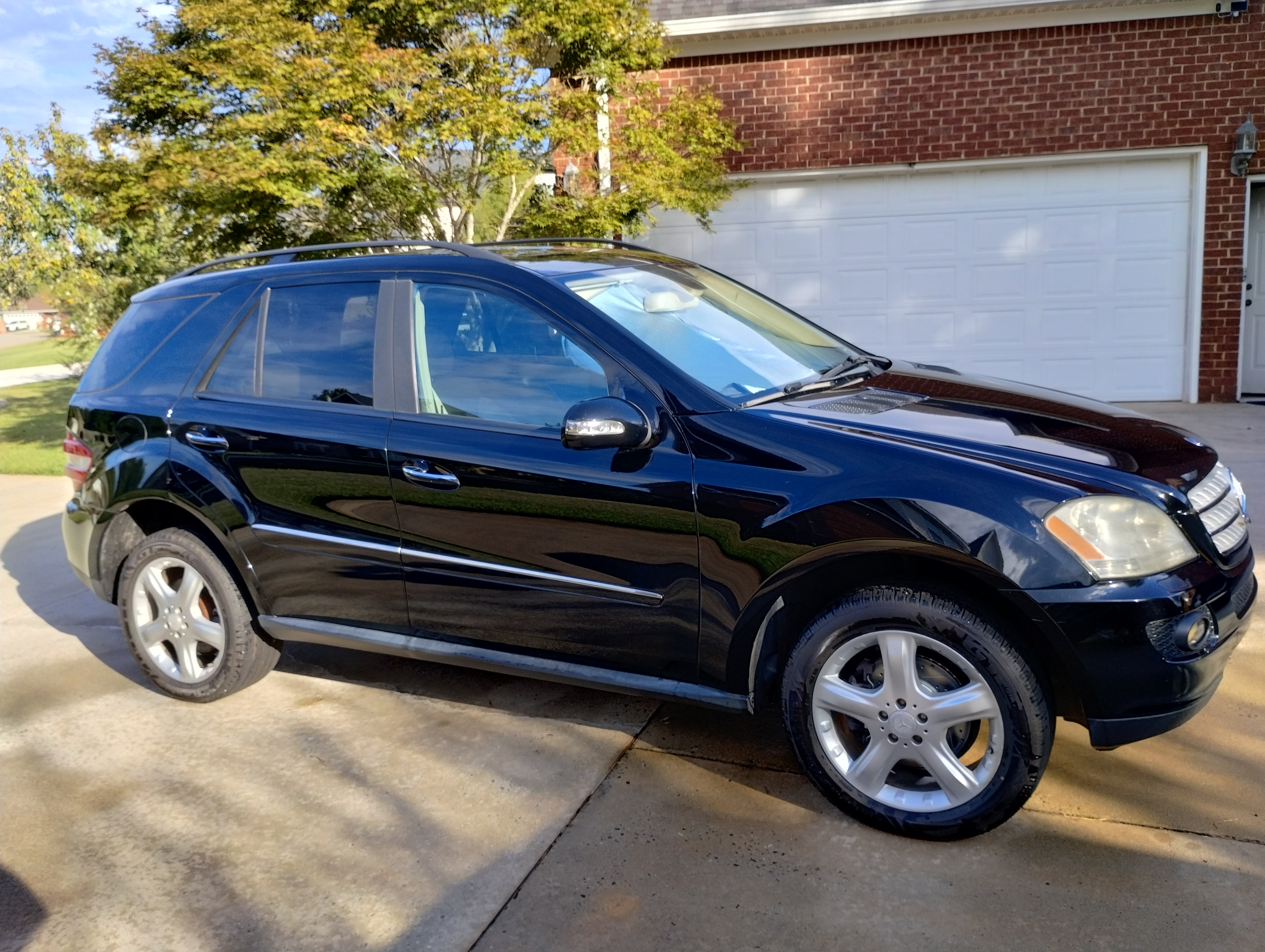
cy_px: 476
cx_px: 632
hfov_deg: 63.4
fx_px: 1025
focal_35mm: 28
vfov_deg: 49.9
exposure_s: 1/248
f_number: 1.8
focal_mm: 4.27
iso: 100
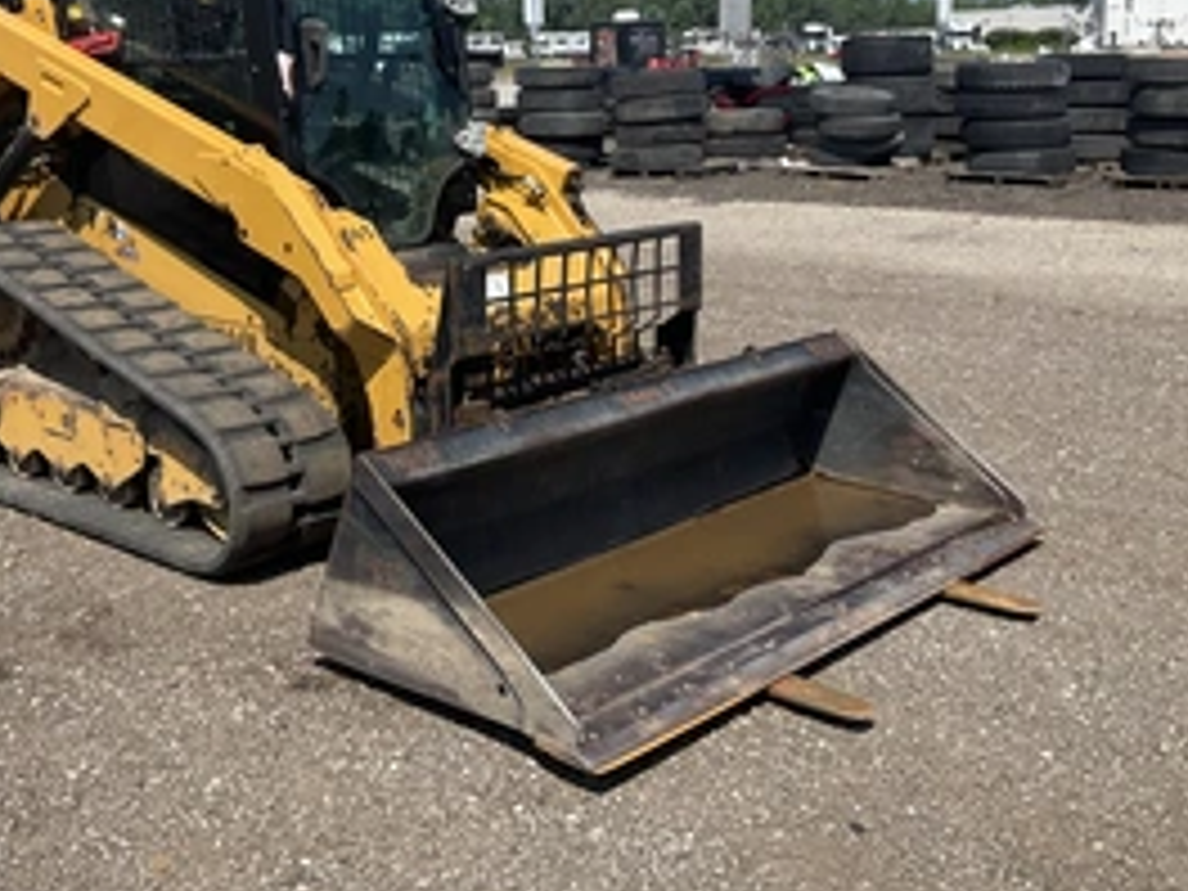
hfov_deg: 42.6
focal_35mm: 44
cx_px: 441
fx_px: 1510
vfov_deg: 32.6
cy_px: 292
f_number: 1.8
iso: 25
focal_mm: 3
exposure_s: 1/1786
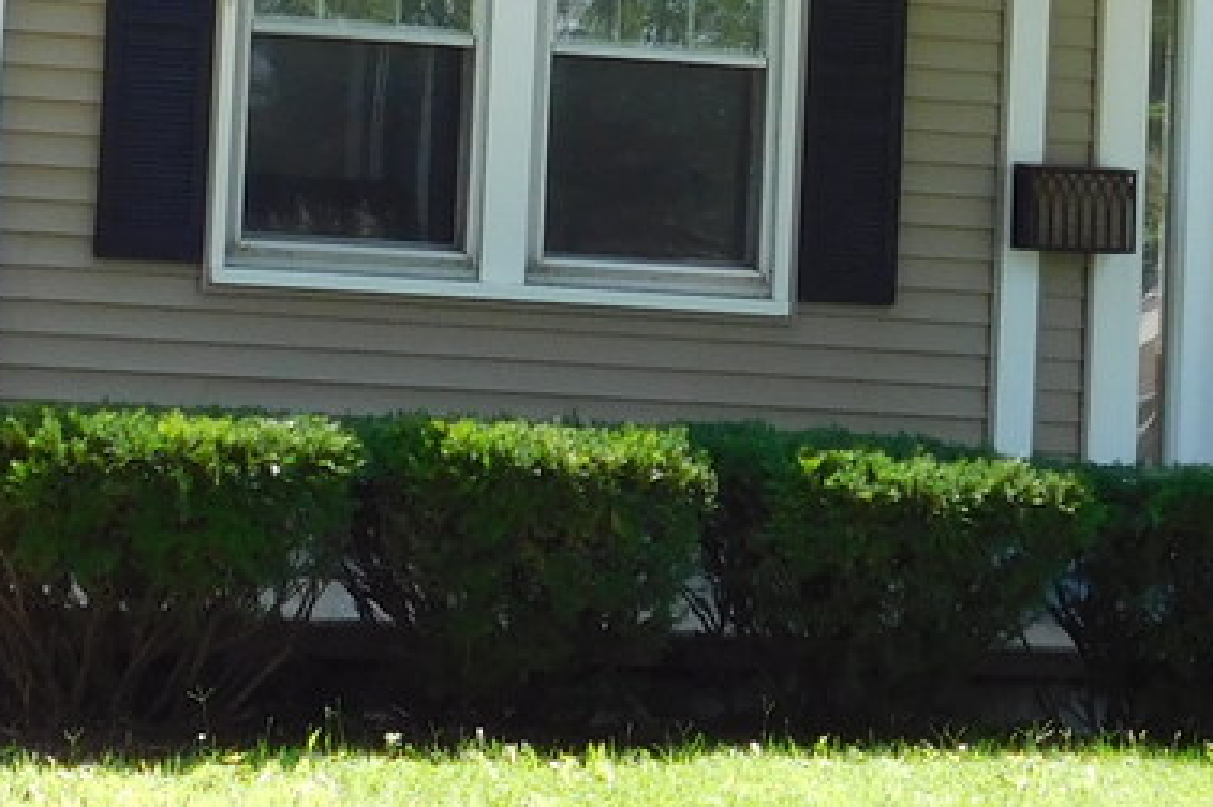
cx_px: 441
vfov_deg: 8.6
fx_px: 5355
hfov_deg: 12.9
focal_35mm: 159
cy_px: -96
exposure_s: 1/250
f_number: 3.6
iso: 125
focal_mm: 7.1
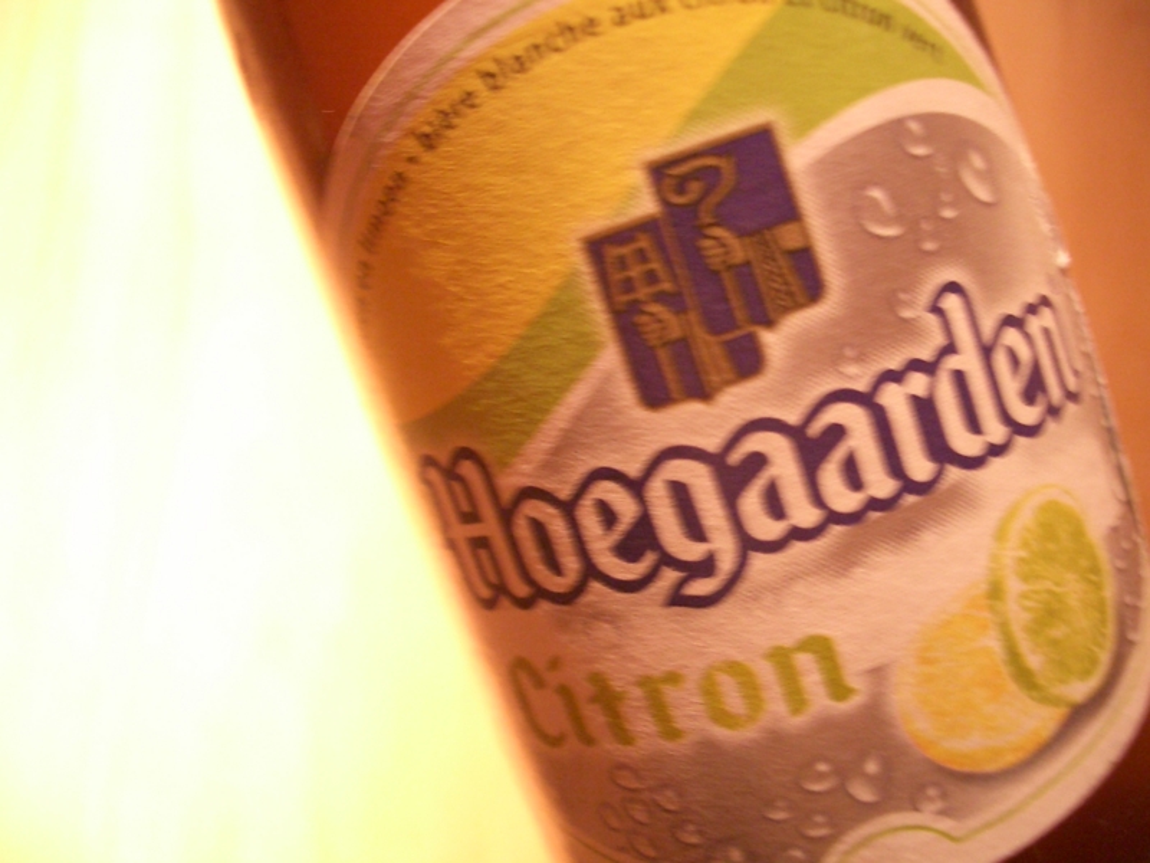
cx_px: 575
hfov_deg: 52.6
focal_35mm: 35
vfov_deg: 40.7
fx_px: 1163
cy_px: 432
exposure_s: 1/15
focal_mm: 5.8
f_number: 2.6
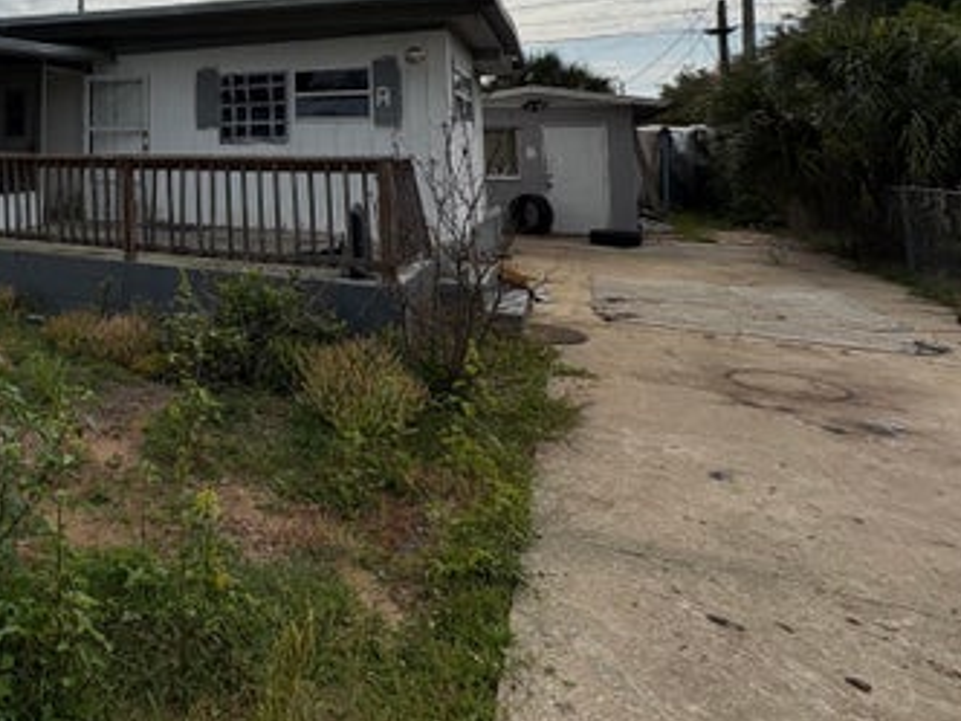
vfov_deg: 46.7
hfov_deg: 54.7
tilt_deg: +4.5
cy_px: 84
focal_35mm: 27
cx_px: 58
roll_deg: -0.8
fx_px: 750
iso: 50
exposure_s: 1/4630
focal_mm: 2.22
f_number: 2.2
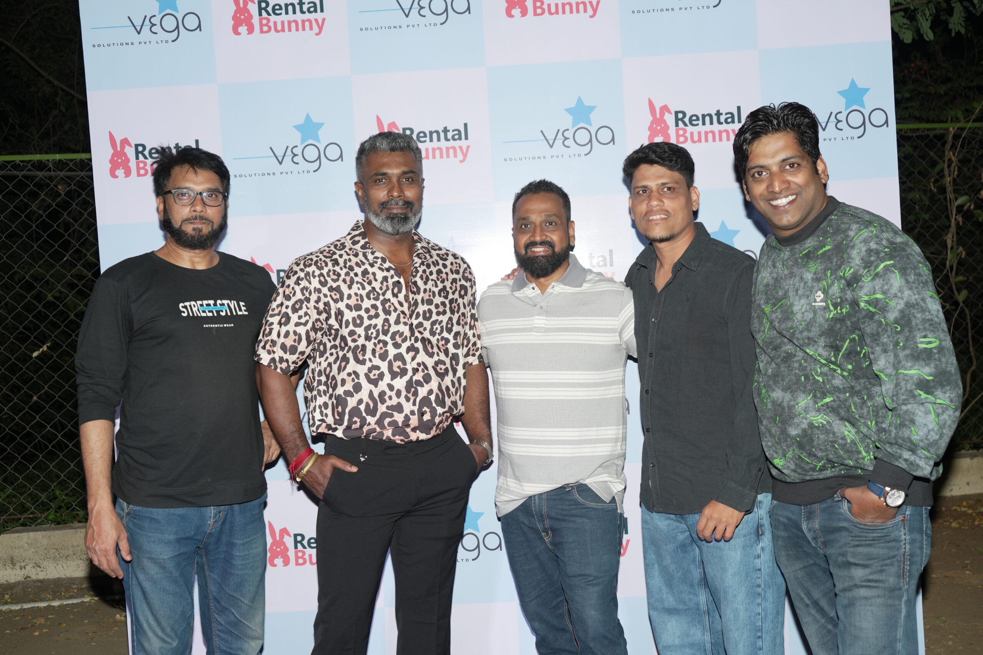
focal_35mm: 38
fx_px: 1038
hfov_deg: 50.7
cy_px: 328
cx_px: 492
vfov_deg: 35.1
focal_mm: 38
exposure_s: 1/200
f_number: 4
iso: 125
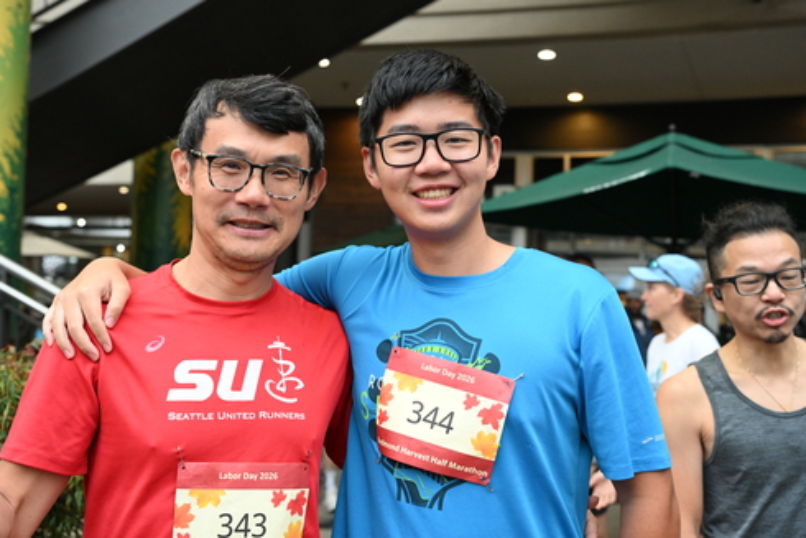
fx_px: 1030
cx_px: 380
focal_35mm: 46
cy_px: 248
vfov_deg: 29.3
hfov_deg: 42.7
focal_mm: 41
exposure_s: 1/320
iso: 2000
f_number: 4
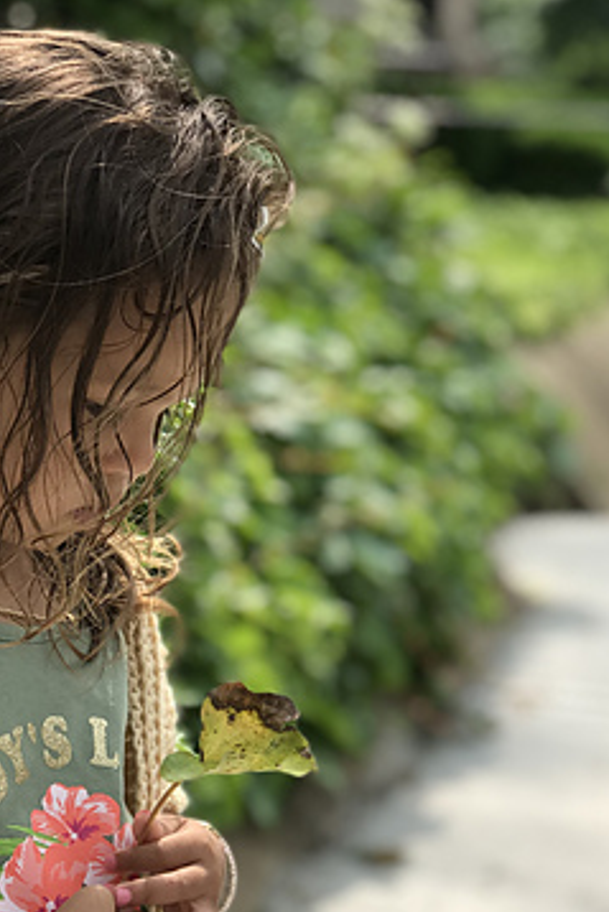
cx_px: 82
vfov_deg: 19.1
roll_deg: -3.0
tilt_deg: -9.7
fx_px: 2687
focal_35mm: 106
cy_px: 713
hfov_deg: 12.8
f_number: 2.8
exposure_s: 1/255
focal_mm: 6.6
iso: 20
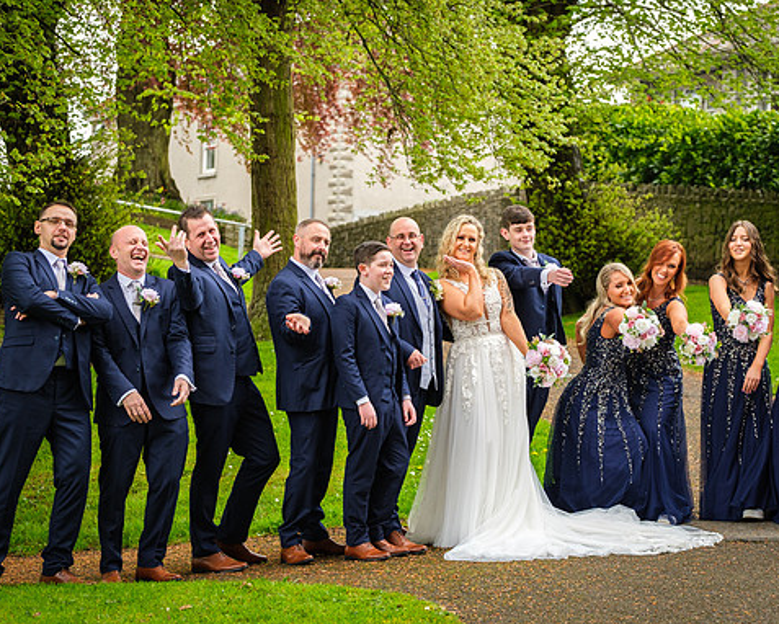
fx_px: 2283
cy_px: 309
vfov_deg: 15.6
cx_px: 444
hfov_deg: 19.4
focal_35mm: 99
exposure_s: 1/500
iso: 320
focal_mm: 52
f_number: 2.8
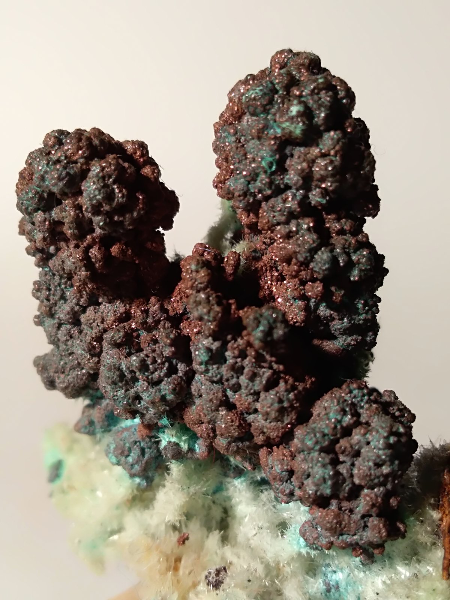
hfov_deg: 53.1
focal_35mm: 26
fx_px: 451
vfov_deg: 67.3
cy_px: 300
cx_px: 225
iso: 170
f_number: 2
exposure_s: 1/100
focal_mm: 3.54
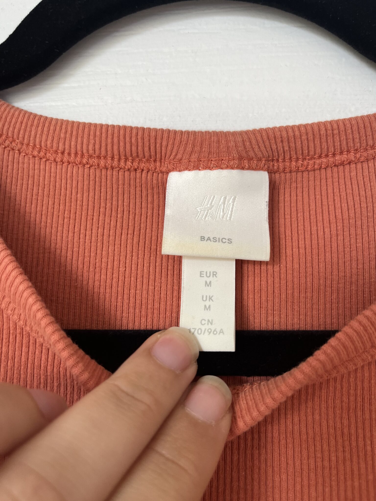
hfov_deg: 53.1
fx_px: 377
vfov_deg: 67.3
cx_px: 188
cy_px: 250
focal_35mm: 26
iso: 125
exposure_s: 1/103
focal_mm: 5.1
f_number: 1.6
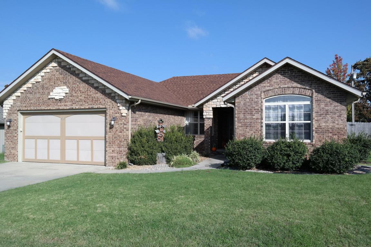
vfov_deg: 47.9
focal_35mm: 27
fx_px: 278
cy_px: 124
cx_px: 186
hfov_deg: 67.4
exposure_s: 1/320
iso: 100
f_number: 7.1
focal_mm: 18
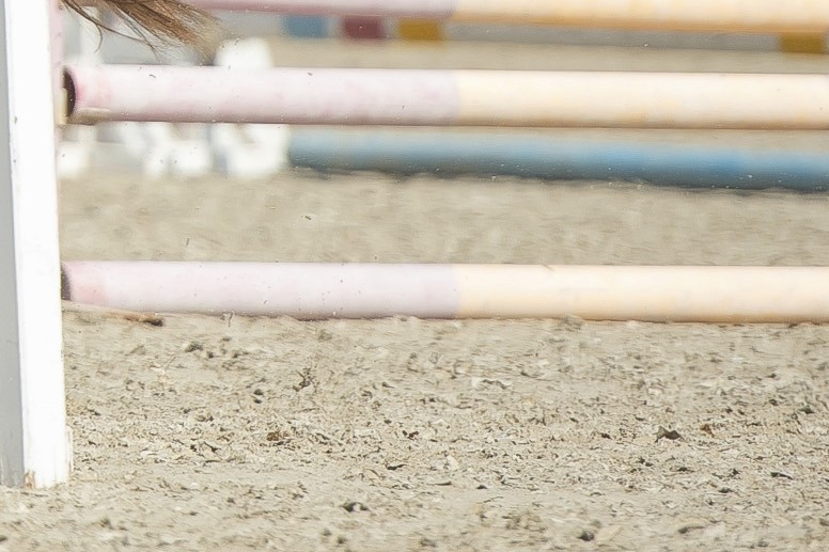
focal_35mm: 949
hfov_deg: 2.2
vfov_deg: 1.4
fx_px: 21847
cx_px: -792
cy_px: -638
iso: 160
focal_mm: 200
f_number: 2.8
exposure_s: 1/2500
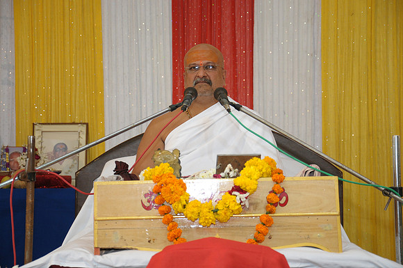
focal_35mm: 99
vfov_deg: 13.8
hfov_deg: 20.6
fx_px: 1107
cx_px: 202
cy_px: 134
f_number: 5.3
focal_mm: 66
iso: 640
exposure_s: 1/200
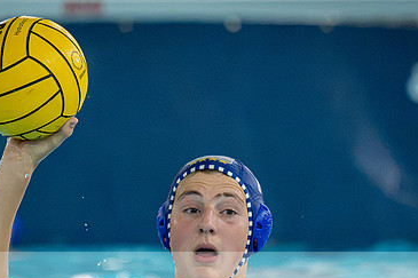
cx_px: 227
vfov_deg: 2.2
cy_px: 108
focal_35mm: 619
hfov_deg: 3.3
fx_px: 7184
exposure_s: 1/1000
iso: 14400
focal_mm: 250
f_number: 4
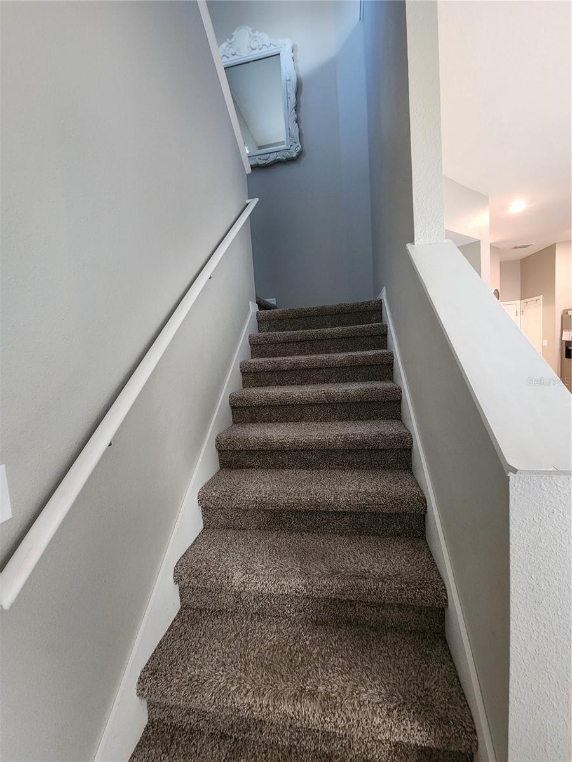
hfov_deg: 89.9
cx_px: 286
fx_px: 286
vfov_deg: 106.2
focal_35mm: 13
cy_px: 381
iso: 400
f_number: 2.2
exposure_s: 1/40
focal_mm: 2.2
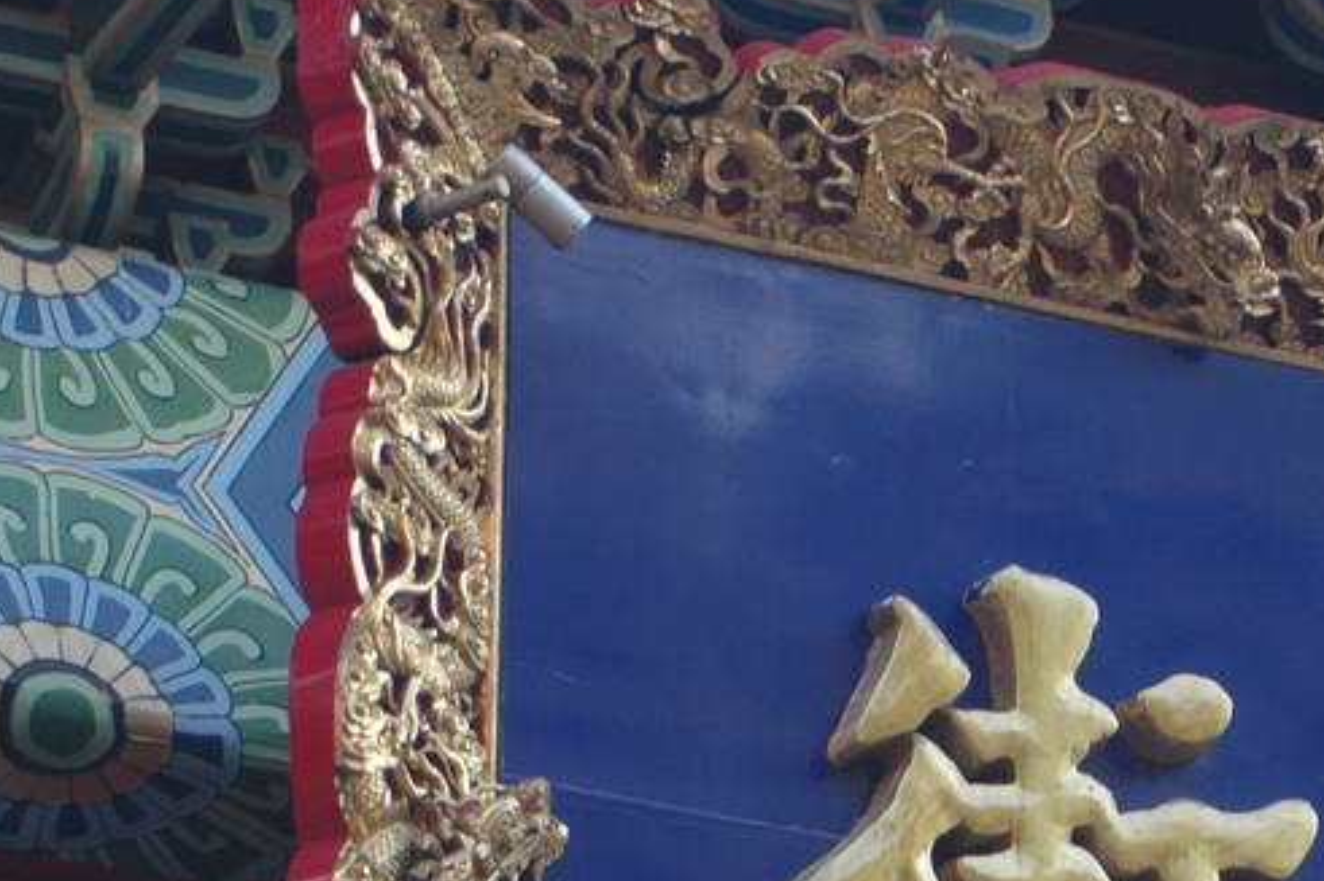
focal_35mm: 293
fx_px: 10772
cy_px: 903
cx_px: 1518
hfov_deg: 7.0
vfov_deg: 4.7
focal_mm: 80
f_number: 5.6
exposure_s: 1/100
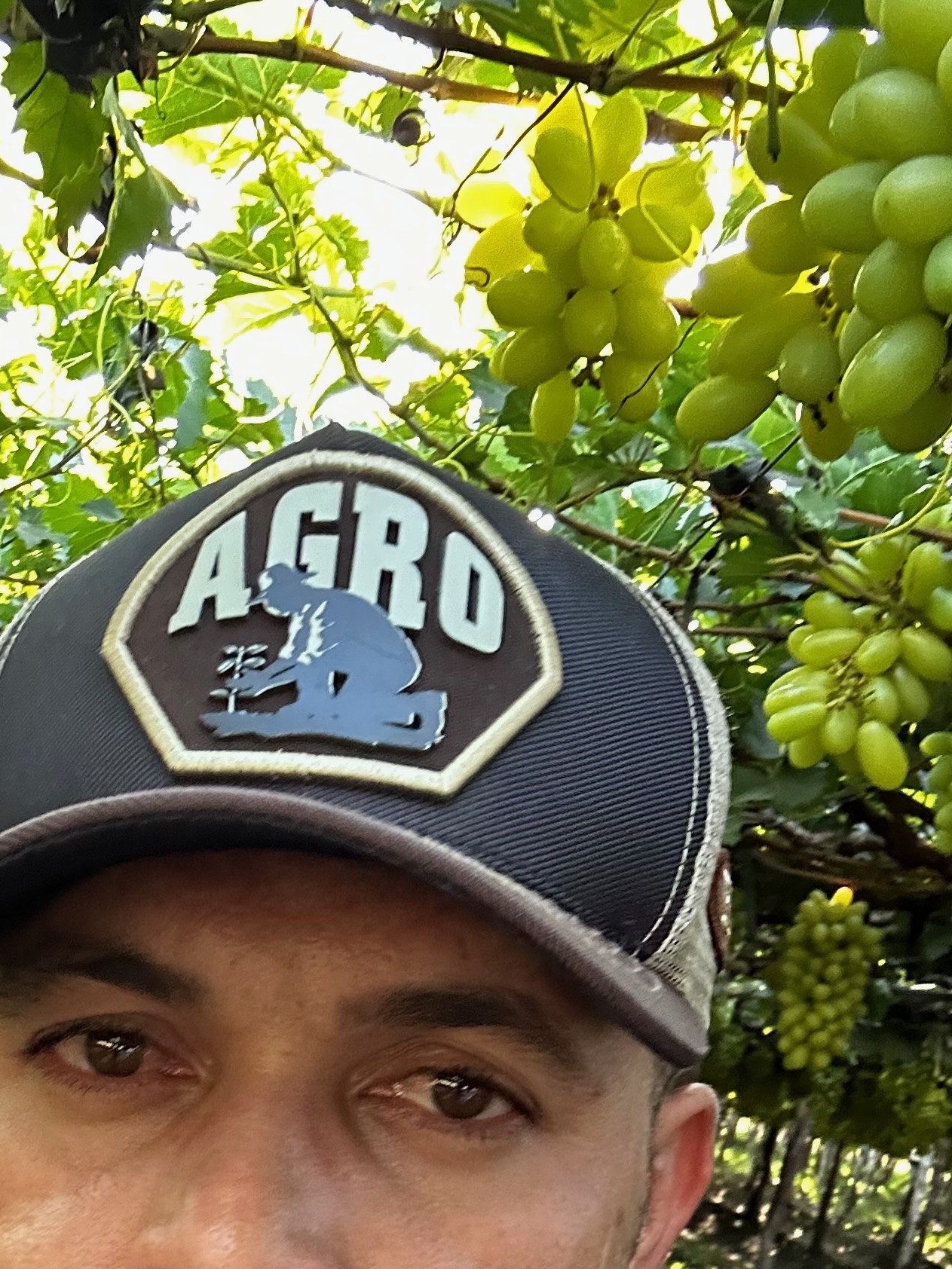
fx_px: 2017
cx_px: 304
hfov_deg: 26.4
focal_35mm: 55
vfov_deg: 33.0
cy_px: 1157
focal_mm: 2.69
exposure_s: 1/60
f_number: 1.9
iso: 160
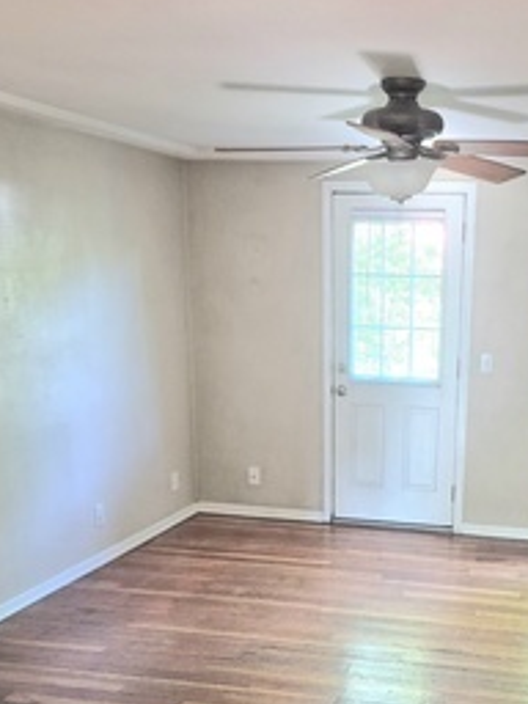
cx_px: 419
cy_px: 544
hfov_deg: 31.4
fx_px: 915
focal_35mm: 45
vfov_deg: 40.6
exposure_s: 1/60.2
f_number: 1.8
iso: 640
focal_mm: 5.4
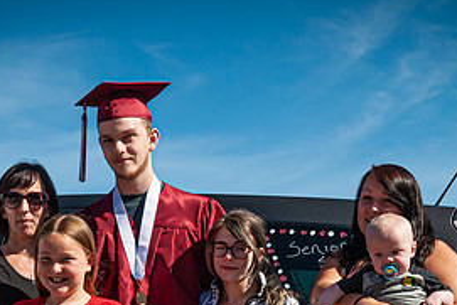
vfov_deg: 17.3
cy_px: 302
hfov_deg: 26.3
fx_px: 978
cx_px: 202
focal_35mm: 77
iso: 200
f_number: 9
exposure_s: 1/320
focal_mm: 24
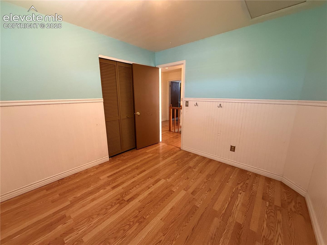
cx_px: 164
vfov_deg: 85.7
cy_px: 122
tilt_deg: -10.6
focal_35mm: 14
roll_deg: +1.0
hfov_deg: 102.1
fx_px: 132
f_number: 2.2
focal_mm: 2.22
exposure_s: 1/60
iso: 500
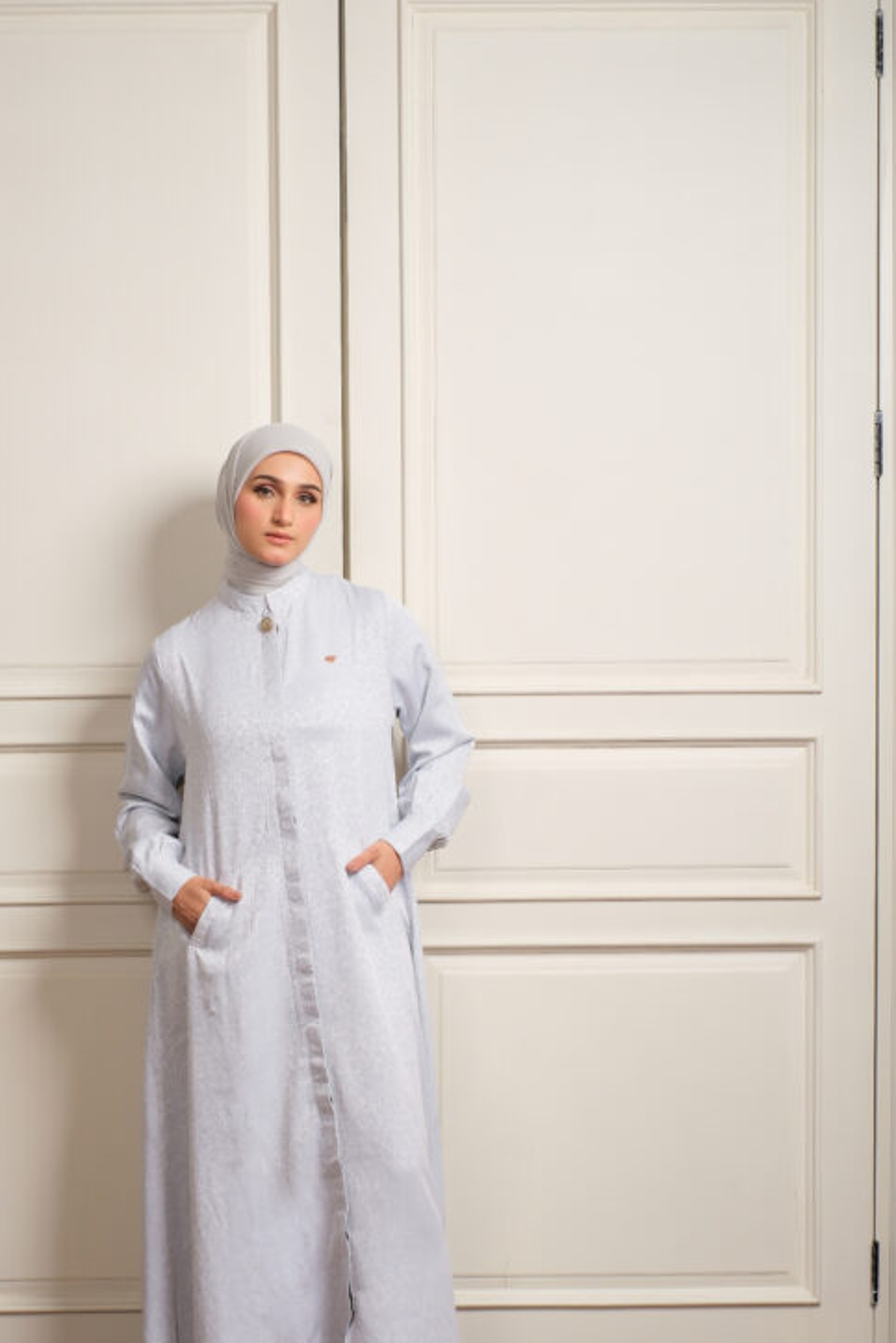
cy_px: 831
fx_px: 2798
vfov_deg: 26.9
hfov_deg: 18.2
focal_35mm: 75
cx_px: 329
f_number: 7.1
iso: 250
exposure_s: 1/200
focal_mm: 35
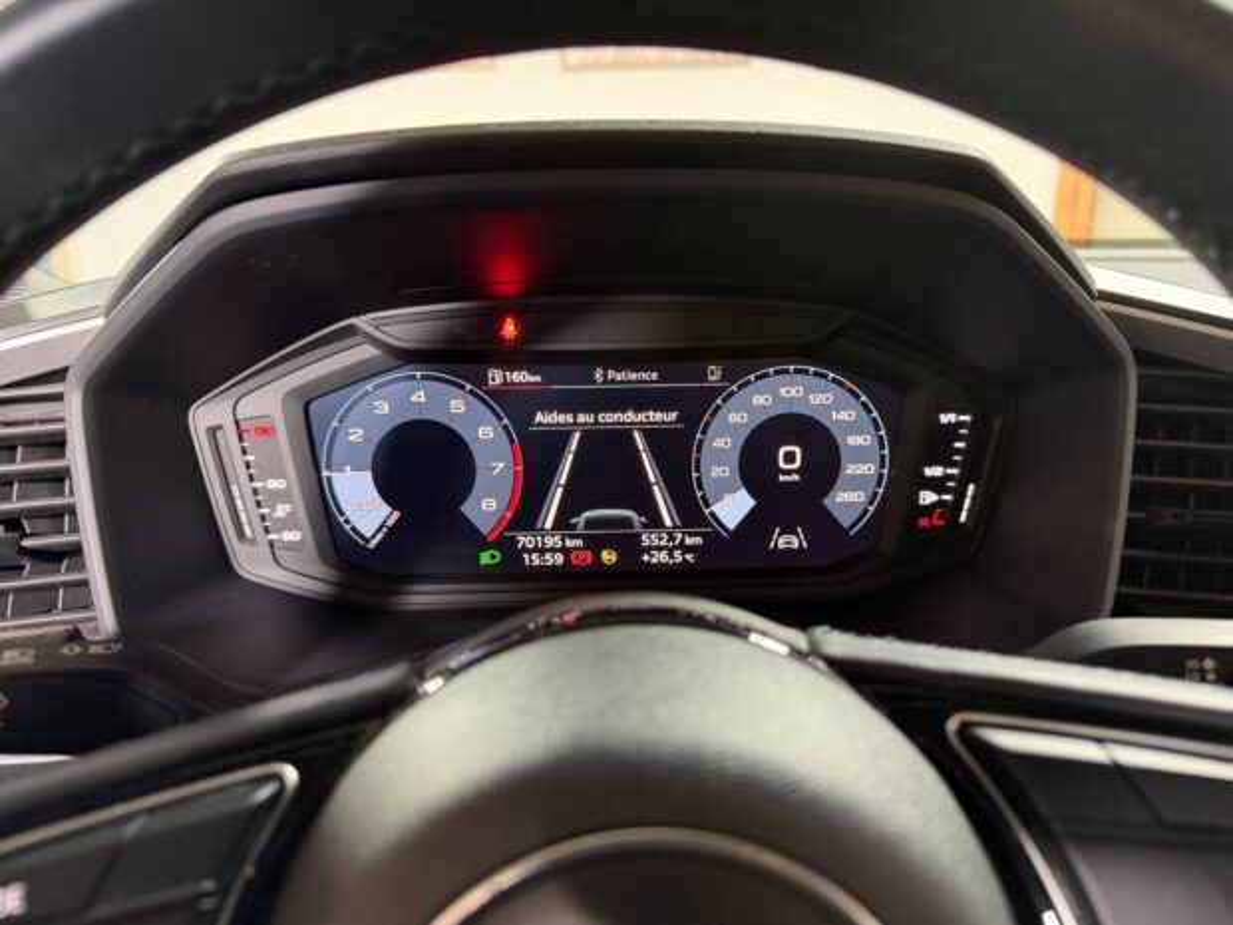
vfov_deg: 56.8
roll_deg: +1.1
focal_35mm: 24
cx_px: 616
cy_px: 462
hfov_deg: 71.6
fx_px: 855
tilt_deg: -16.9
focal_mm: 6.76
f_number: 1.78
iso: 640
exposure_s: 1/34
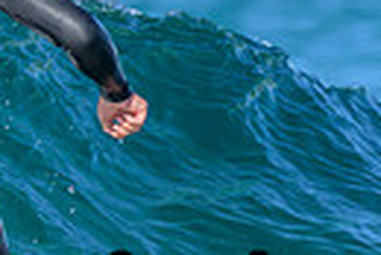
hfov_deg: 0.5
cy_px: 302
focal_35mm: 3972
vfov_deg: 0.3
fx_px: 42084
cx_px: 129
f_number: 6.3
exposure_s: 1/2000
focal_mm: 800
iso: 450
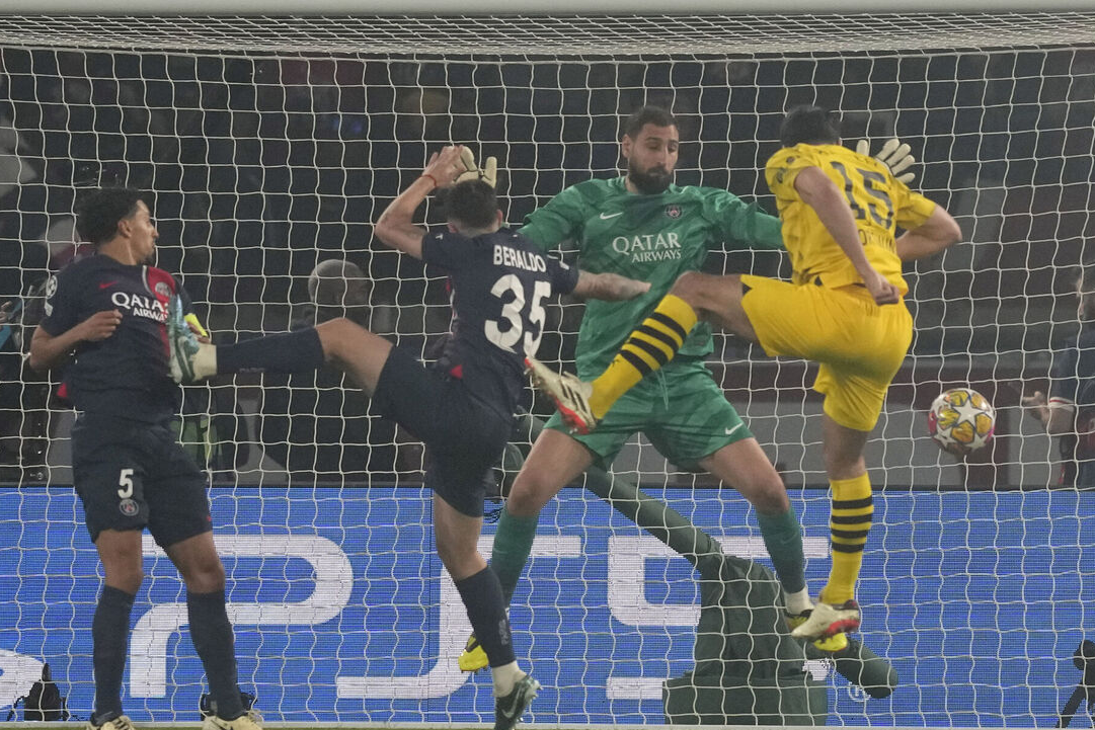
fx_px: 20259
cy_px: 373
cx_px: 509
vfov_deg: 2.1
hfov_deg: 3.1
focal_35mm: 666
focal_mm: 400
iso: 3200
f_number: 3.5
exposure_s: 1/2000
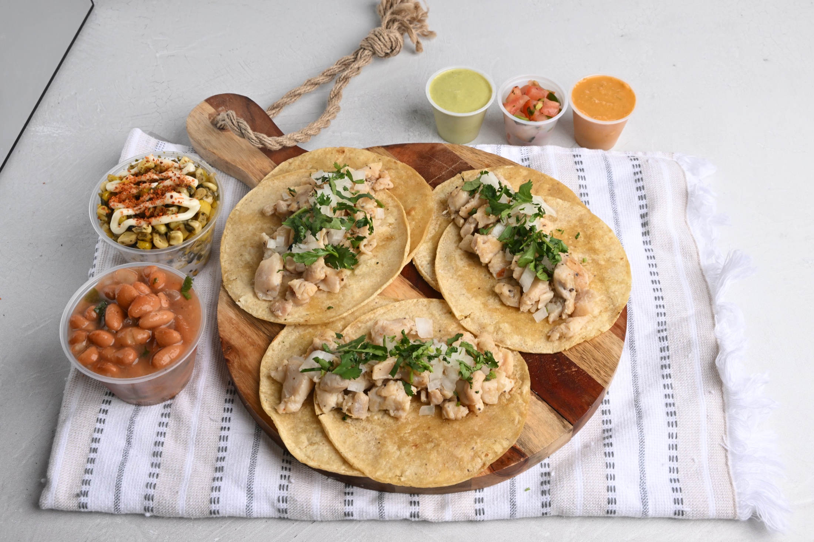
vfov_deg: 29.2
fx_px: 1040
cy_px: 271
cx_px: 407
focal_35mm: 46
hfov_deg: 42.7
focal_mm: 46
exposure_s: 1/160
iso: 1250
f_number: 14
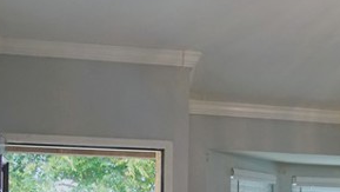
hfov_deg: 22.2
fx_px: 803
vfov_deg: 13.1
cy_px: 257
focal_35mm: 89
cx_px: 402
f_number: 4
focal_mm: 24
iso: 1000
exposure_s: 1/160
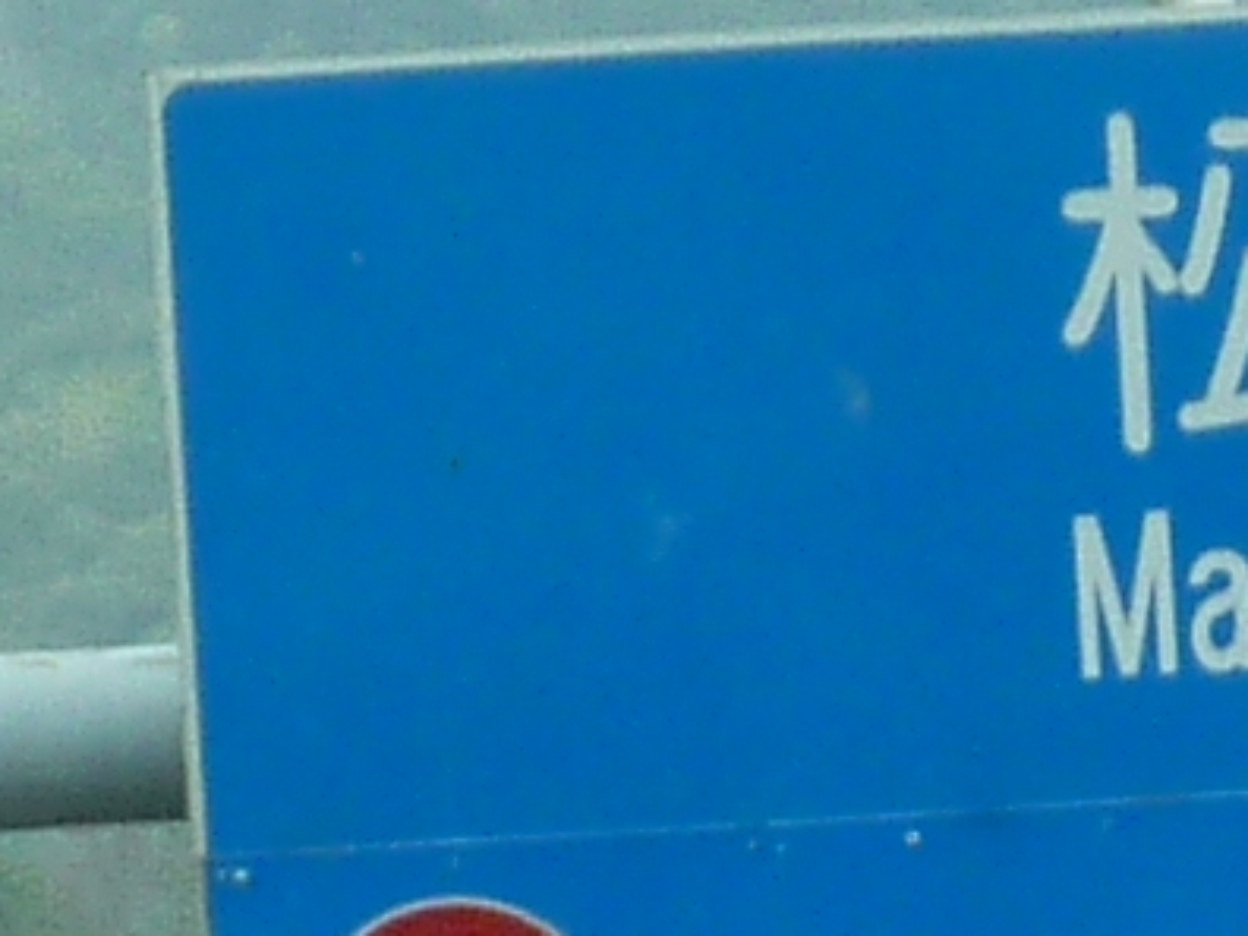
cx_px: 2080
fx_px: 39946
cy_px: 1100
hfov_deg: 1.8
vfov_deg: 1.3
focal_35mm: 1108
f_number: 4.4
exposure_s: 1/200
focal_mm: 19.5
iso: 80
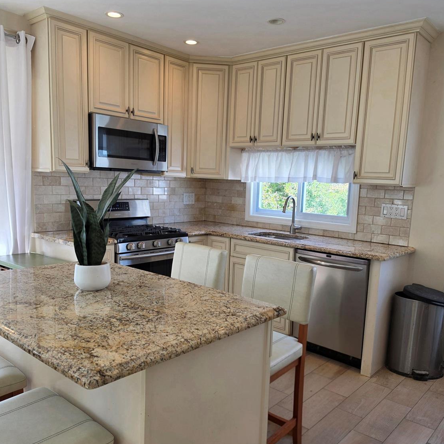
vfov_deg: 57.2
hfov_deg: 57.3
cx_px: 221
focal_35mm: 28
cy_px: 239
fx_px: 406
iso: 40
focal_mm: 6.5
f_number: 1.4
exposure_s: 1/120
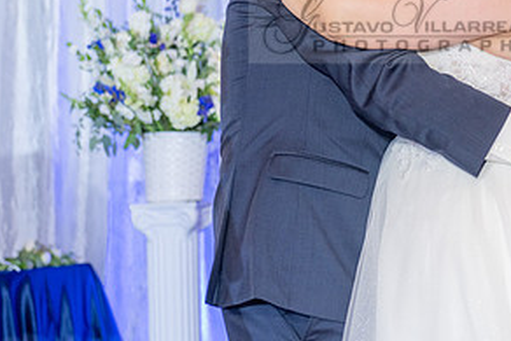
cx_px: 401
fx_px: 1747
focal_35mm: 123
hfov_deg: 16.5
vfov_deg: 11.1
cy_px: 22
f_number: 4
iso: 1600
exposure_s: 1/200
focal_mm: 62
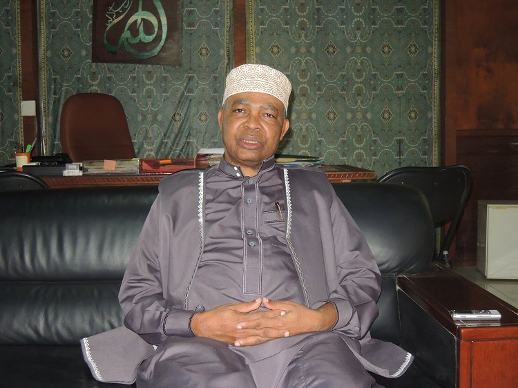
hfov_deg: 38.2
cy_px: 194
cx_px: 259
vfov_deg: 29.1
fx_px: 748
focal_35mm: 50
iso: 560
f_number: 3.3
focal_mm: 9
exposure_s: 1/50
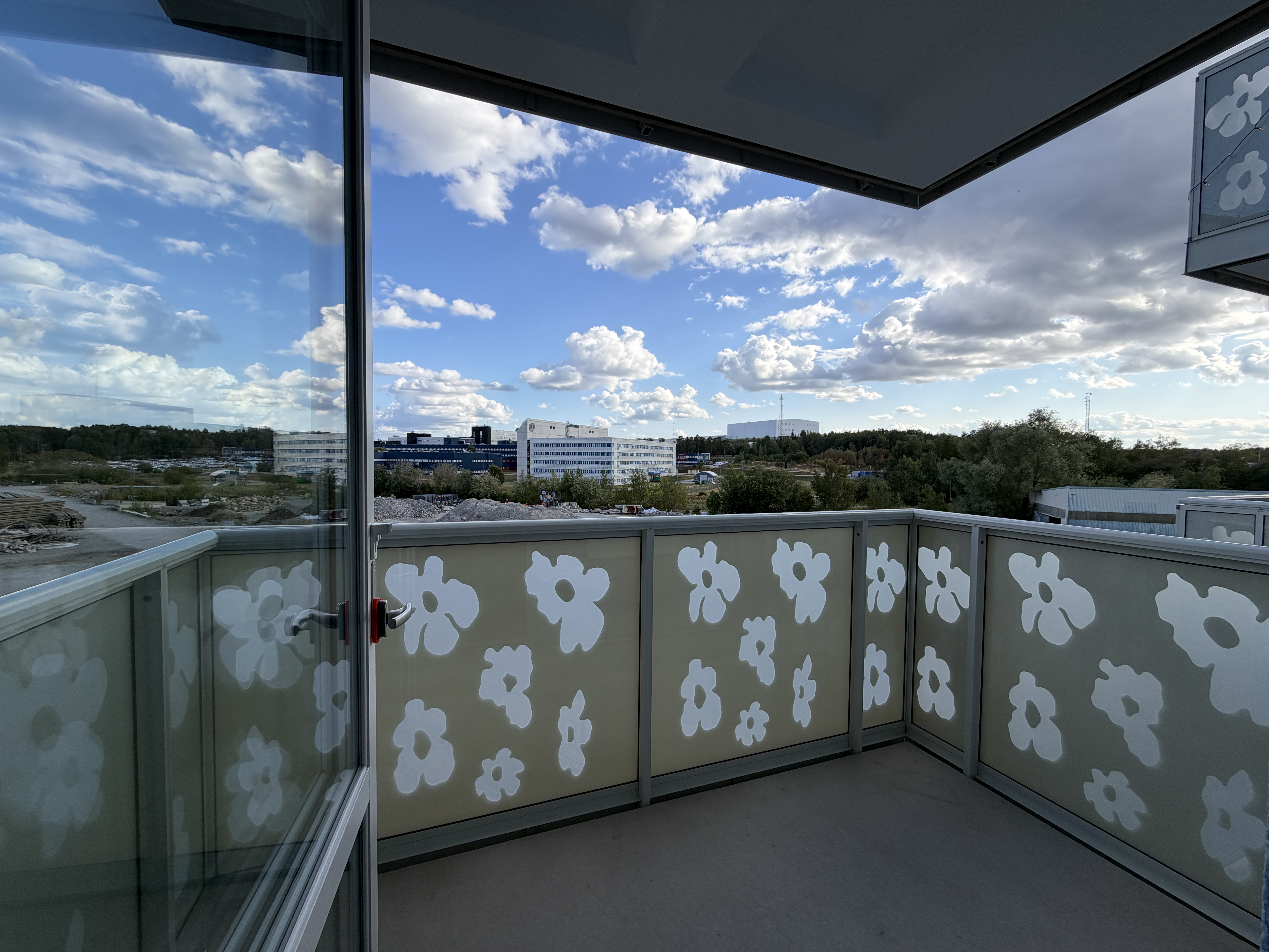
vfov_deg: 85.7
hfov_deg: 102.1
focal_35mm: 14
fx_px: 513
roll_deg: -0.5
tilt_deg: -2.4
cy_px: 476
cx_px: 634
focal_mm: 2.22
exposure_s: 1/770
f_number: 2.2
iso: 25
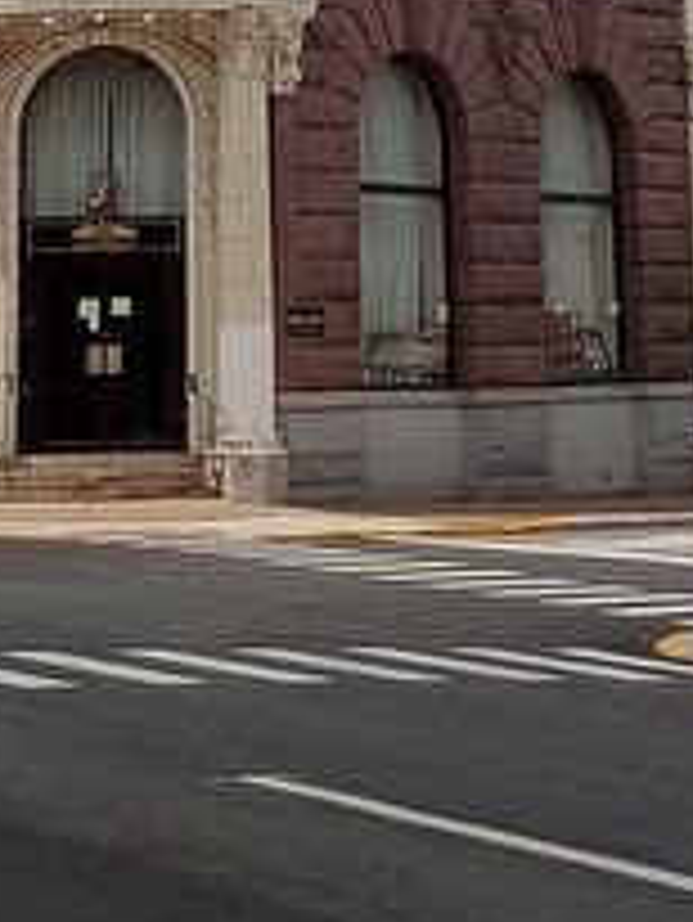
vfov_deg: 16.3
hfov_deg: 13.1
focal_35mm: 113
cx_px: 234
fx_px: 3013
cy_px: -351
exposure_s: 1/1866
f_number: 1.8
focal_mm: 4.27
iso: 102
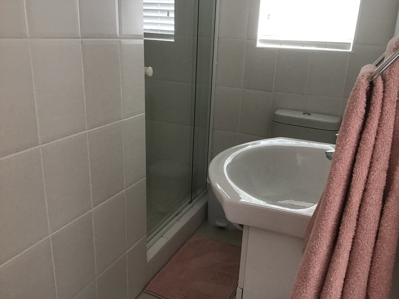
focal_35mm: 31
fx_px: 357
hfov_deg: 58.4
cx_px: 200
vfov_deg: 45.4
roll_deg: -1.7
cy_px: 150
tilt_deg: -17.7
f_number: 2.4
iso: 100
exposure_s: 1/33
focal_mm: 3.3
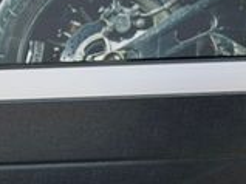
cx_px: -212
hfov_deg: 9.7
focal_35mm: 193
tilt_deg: -15.2
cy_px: 346
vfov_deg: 7.4
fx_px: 1371
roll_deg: +1.0
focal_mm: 6.76
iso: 80
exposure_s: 1/1795
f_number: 1.78
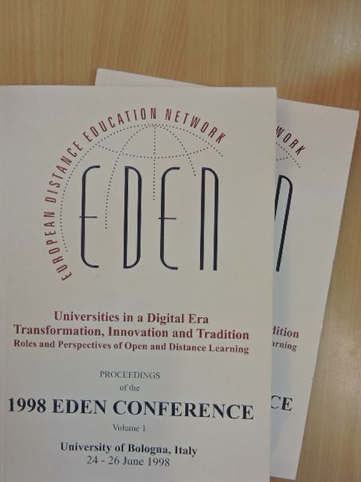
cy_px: 241
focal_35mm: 30
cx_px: 180
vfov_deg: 60.0
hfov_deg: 46.8
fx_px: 417
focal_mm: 5.4
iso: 160
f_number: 3.5
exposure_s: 1/20
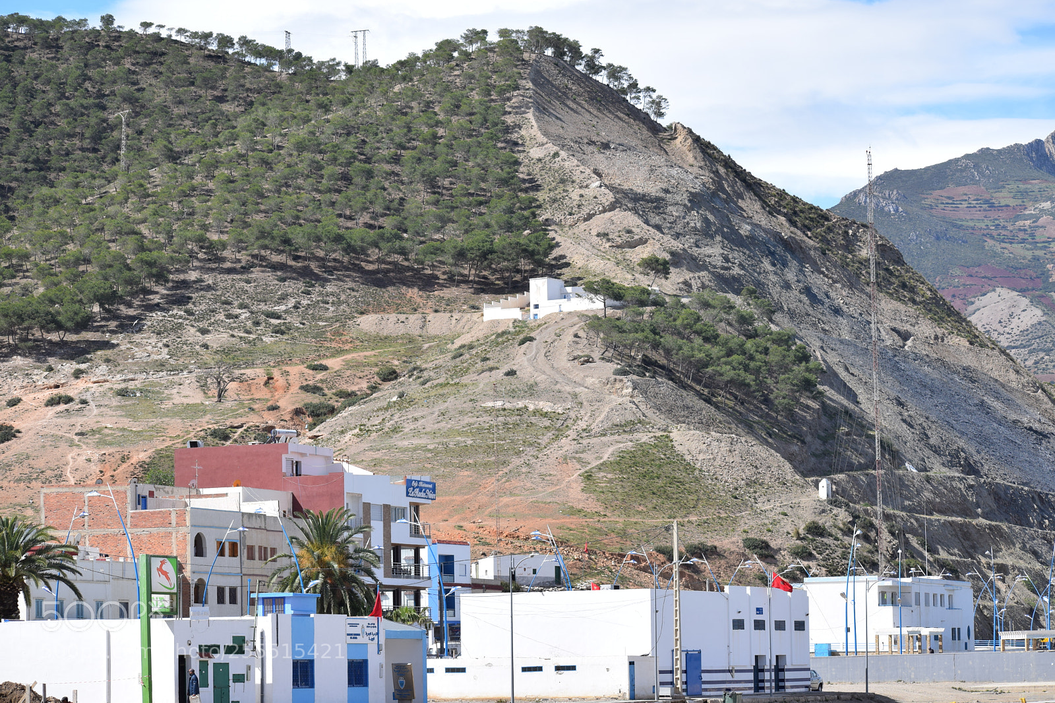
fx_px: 3076
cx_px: 528
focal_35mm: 105
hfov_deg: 19.5
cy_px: 352
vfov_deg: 13.0
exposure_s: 1/800
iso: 200
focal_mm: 70
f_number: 7.1
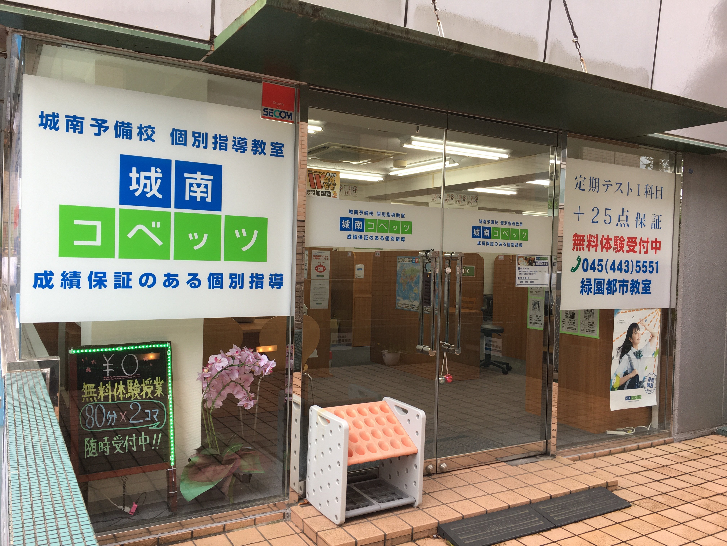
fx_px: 609
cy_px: 273
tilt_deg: -2.1
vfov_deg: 48.2
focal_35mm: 29
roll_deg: -1.1
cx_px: 364
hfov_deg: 61.7
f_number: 2.2
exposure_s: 1/60
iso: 25
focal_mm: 4.2
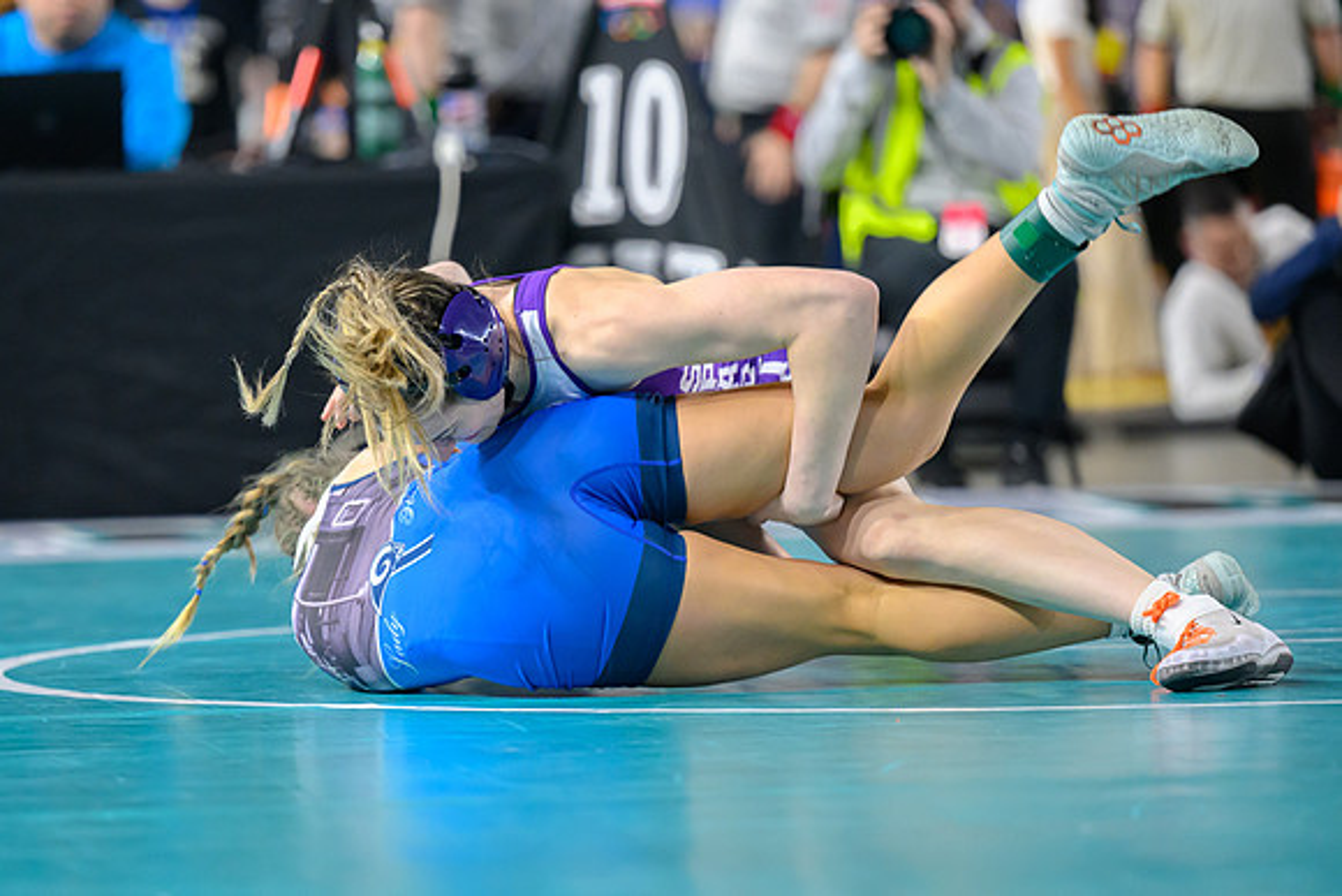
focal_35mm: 241
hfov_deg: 8.5
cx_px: 488
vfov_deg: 5.7
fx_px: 8982
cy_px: 540
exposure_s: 1/800
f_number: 2.8
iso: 3200
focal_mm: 175
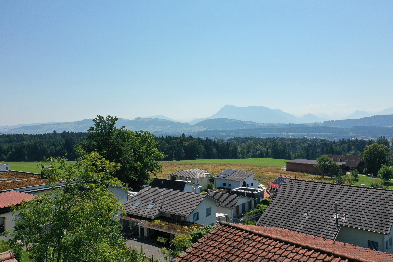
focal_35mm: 28
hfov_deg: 65.5
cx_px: 196
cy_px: 131
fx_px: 306
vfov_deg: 46.4
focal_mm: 10.26
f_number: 6.3
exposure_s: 1/640
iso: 100
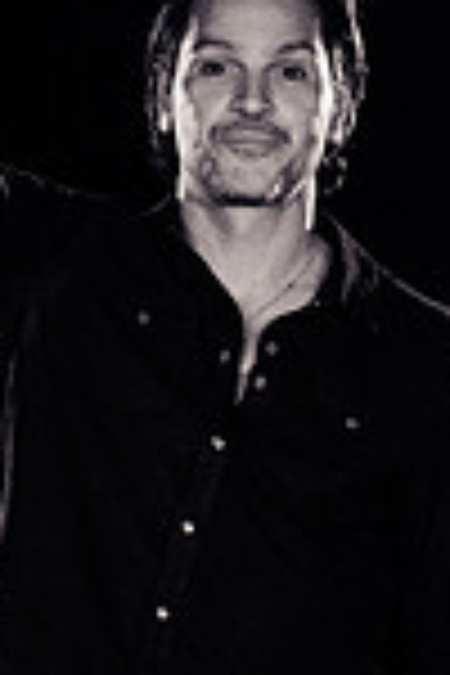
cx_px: 264
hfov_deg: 1.5
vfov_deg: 2.2
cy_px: 442
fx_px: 17249
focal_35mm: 920
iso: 640
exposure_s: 1/250
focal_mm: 180
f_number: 3.5
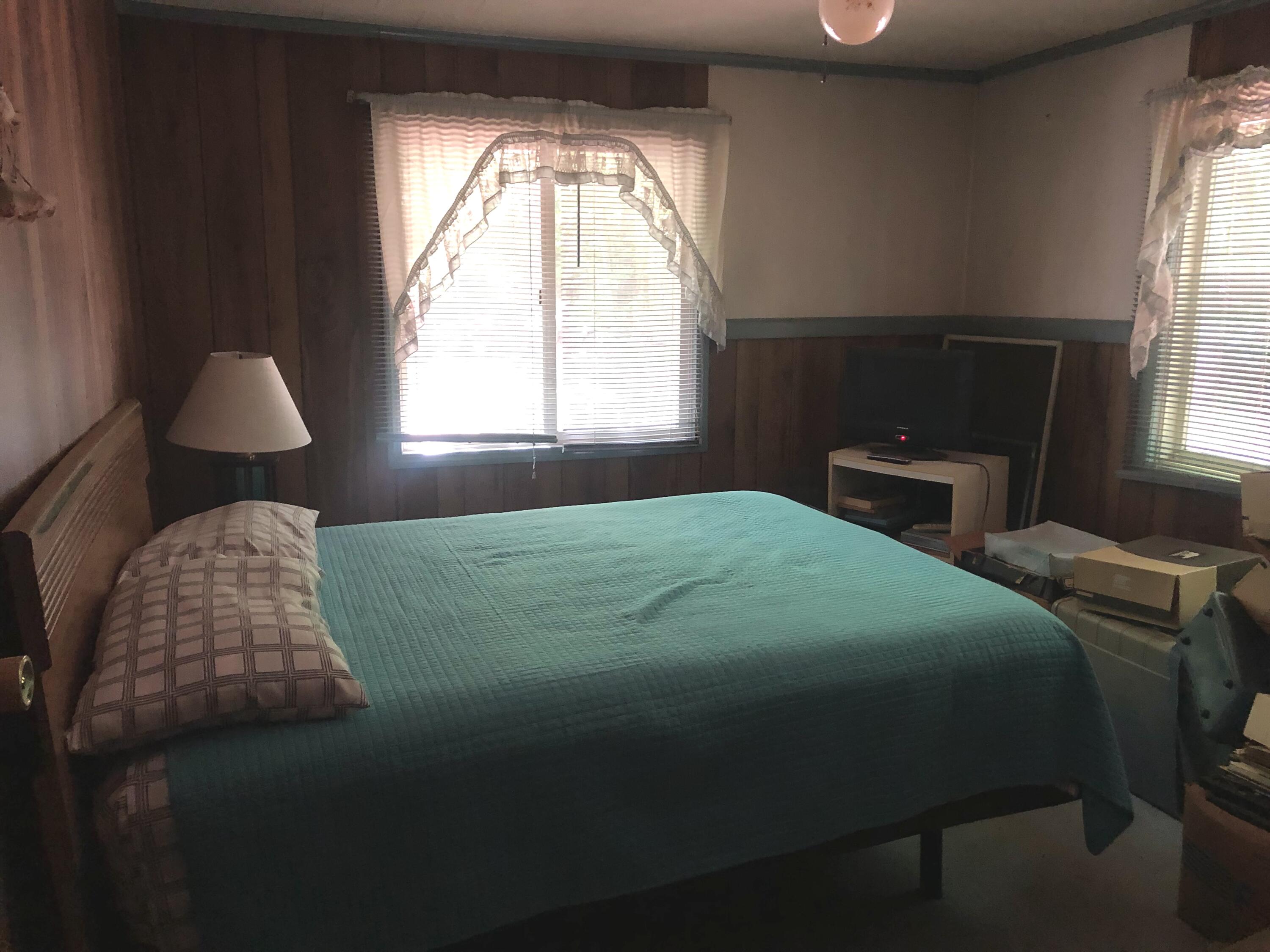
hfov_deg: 63.4
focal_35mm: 28
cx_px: 635
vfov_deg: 49.7
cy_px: 476
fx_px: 1027
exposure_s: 1/13
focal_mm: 4
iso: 100
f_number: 1.8
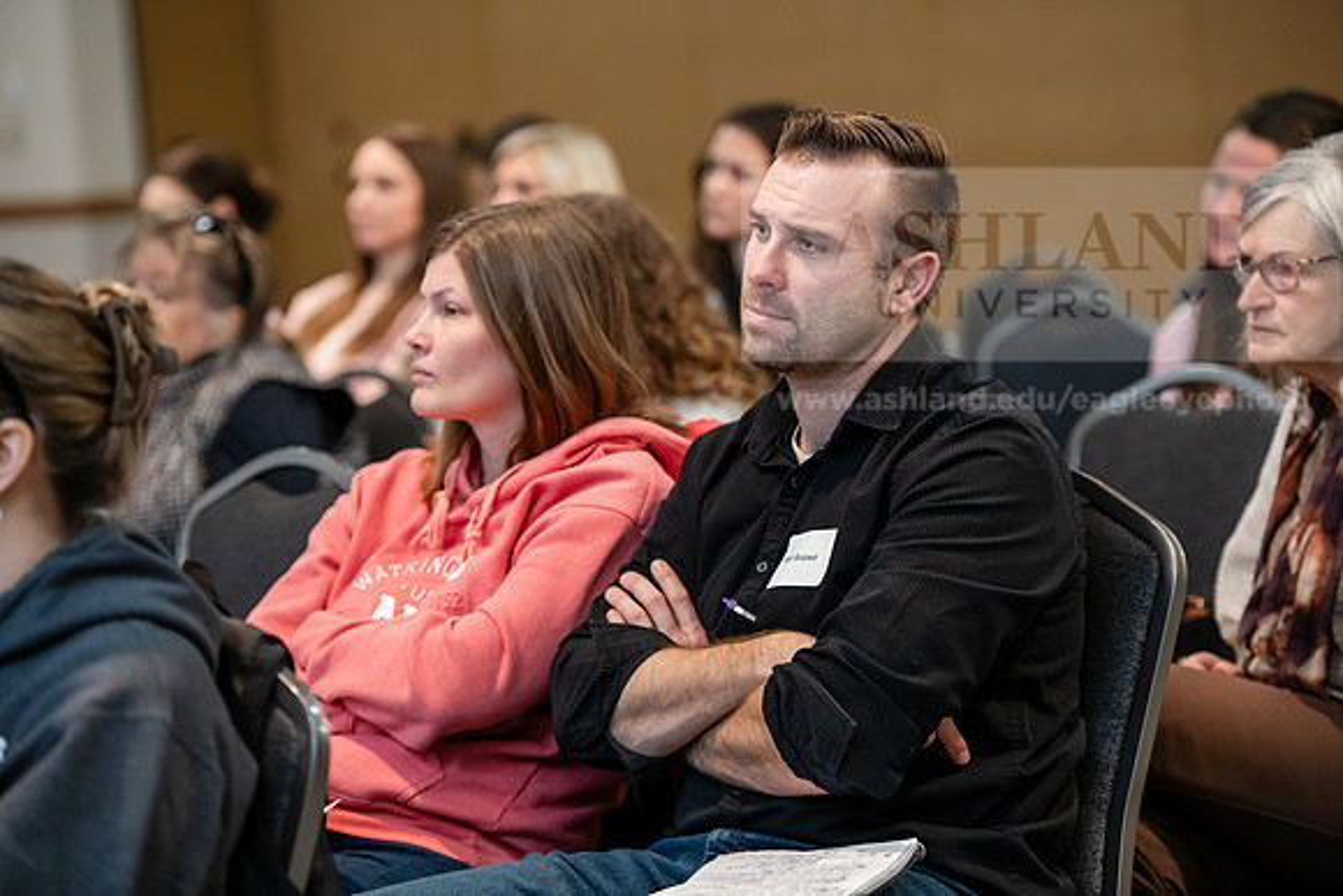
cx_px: 672
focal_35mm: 122
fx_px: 4552
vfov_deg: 11.2
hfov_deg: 16.8
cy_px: 448
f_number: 3.2
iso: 2000
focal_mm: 122
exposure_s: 1/200
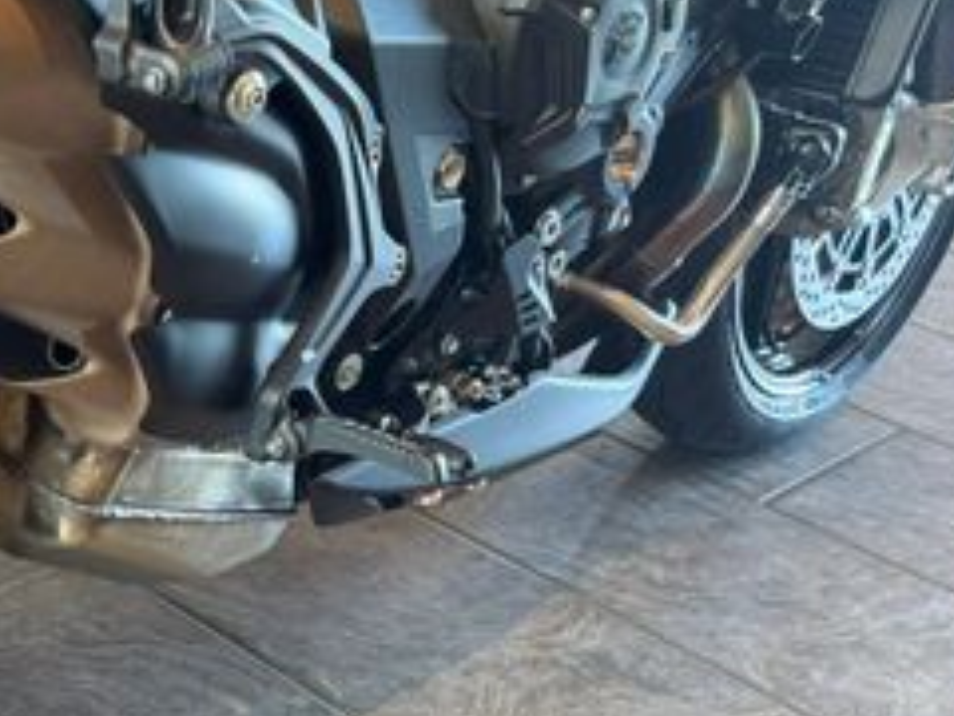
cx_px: -258
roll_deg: -3.9
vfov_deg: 22.9
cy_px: 294
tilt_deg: -23.4
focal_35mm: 64
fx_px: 1764
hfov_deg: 26.2
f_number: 1.78
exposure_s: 1/50
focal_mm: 6.76
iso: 200
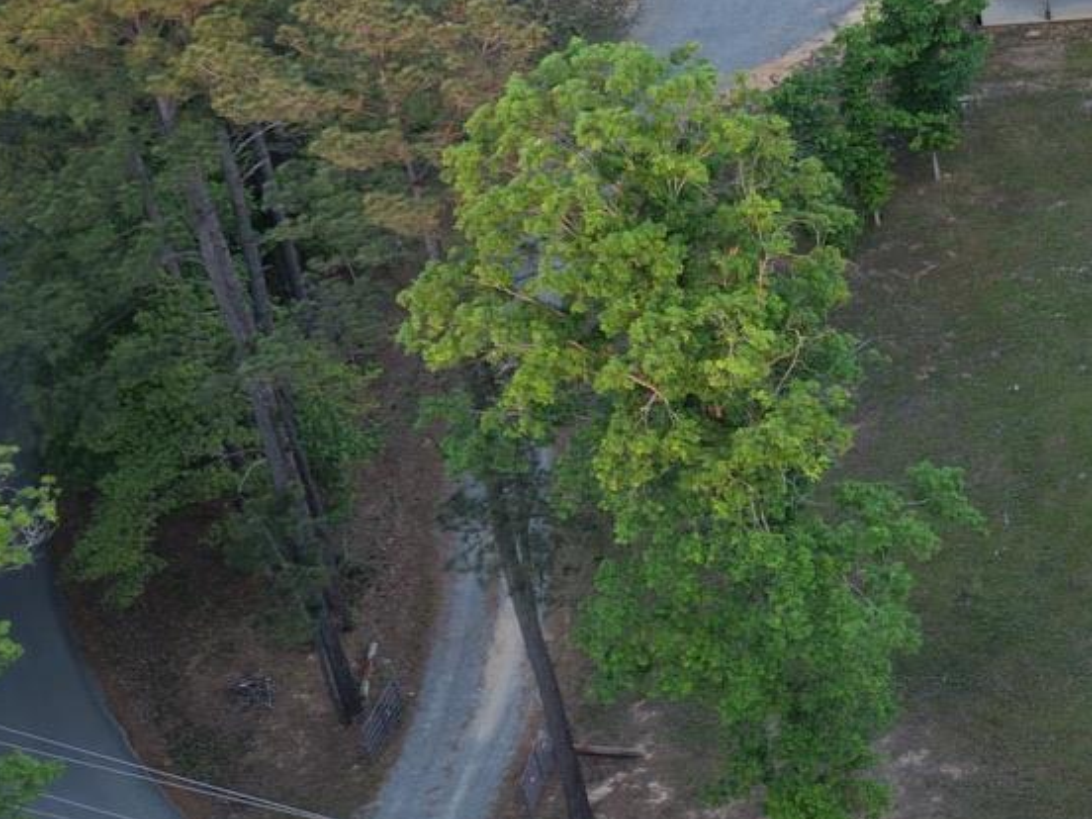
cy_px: -133
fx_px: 2808
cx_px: 1826
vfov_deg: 16.0
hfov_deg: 18.4
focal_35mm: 89
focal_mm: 8.67
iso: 100
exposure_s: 1/60
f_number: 1.8
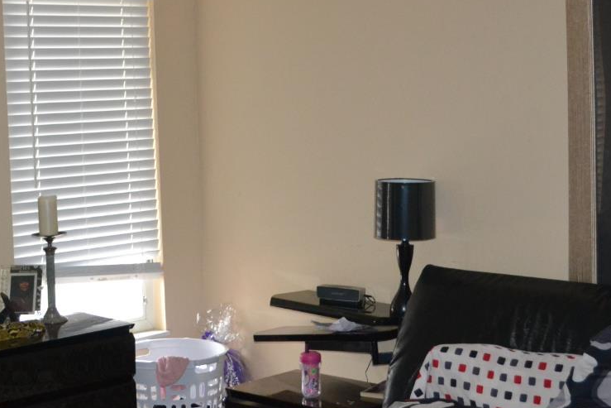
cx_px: 204
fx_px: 1137
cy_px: 154
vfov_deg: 20.3
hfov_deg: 29.9
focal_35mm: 67
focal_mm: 22
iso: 2000
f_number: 3.8
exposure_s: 1/60
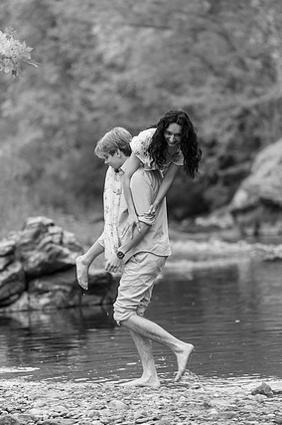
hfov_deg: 6.5
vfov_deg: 9.8
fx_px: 2483
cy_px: 211
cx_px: 145
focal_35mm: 211
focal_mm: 200
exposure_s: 1/200
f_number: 3.5
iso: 1600
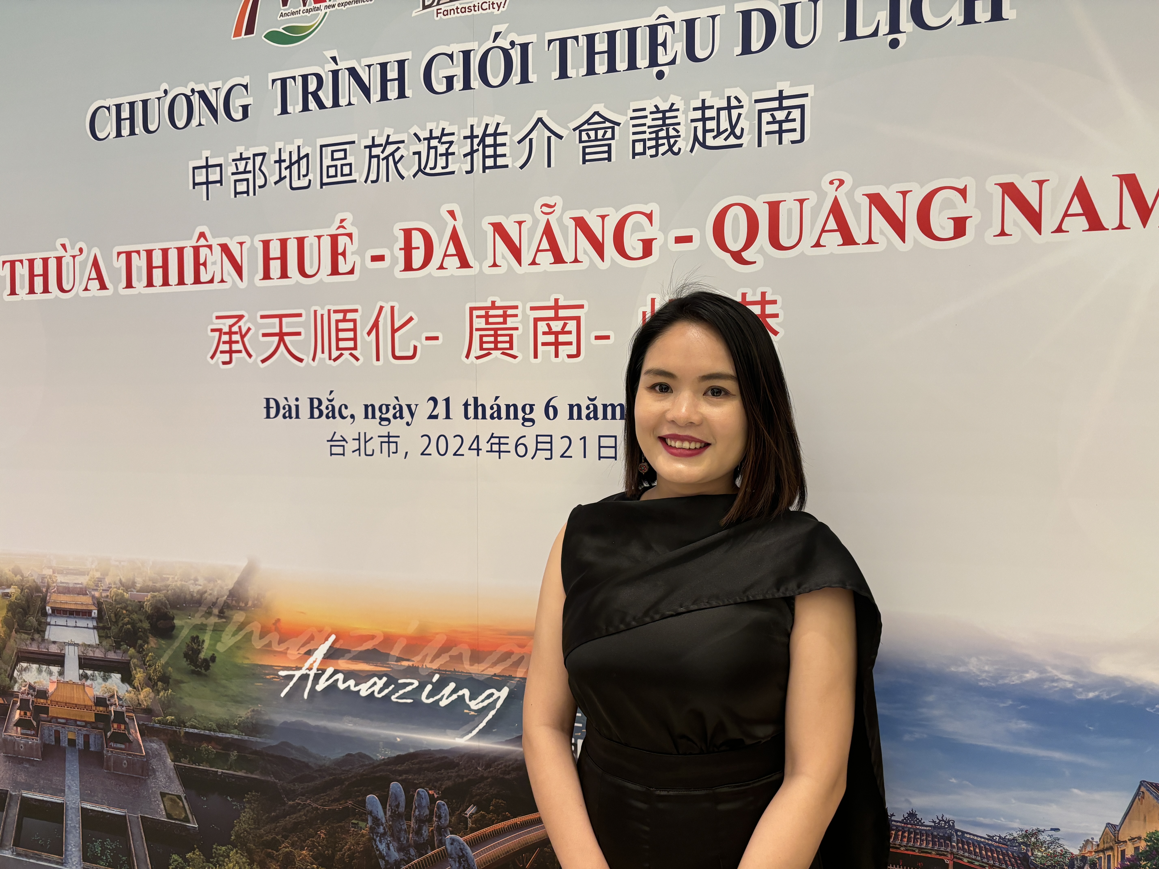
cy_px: 434
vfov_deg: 53.1
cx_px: 580
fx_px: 871
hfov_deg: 67.3
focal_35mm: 26
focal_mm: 5.96
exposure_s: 1/60
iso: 200
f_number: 1.6
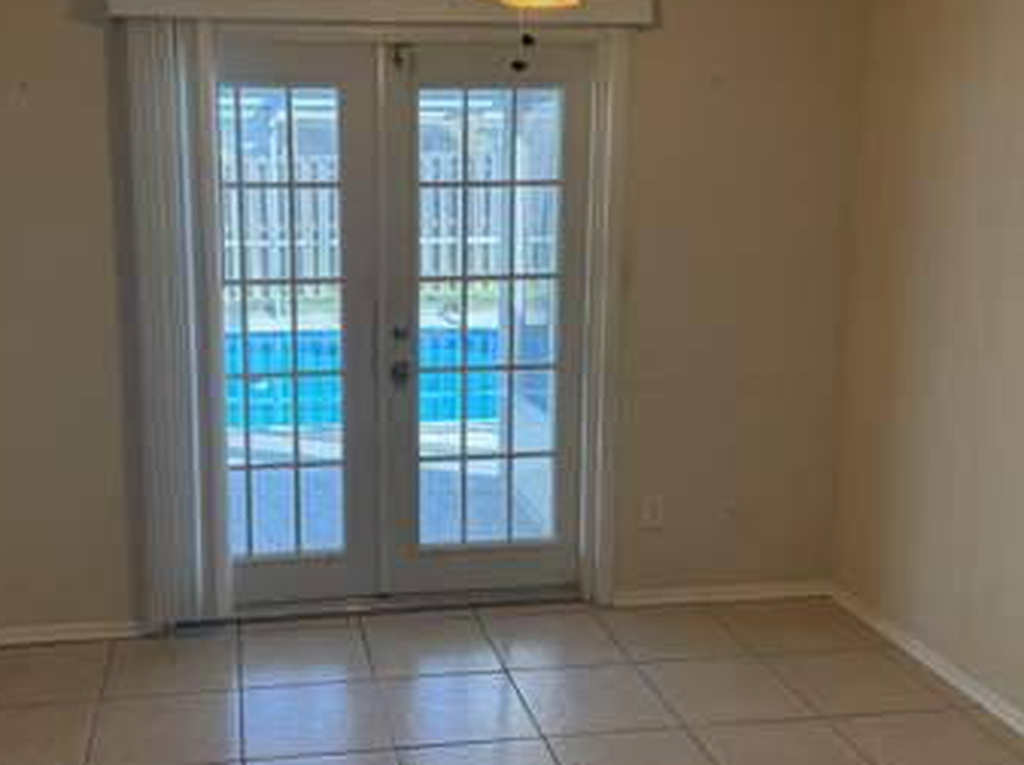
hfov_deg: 49.8
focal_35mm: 37
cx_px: 395
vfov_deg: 38.5
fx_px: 1093
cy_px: 335
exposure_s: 1/182
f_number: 1.6
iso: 125
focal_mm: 5.96
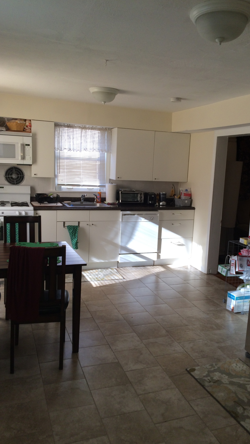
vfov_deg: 59.5
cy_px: 222
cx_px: 143
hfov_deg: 35.6
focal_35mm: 33
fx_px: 389
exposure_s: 1/60
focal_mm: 4.12
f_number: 2.2
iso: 50
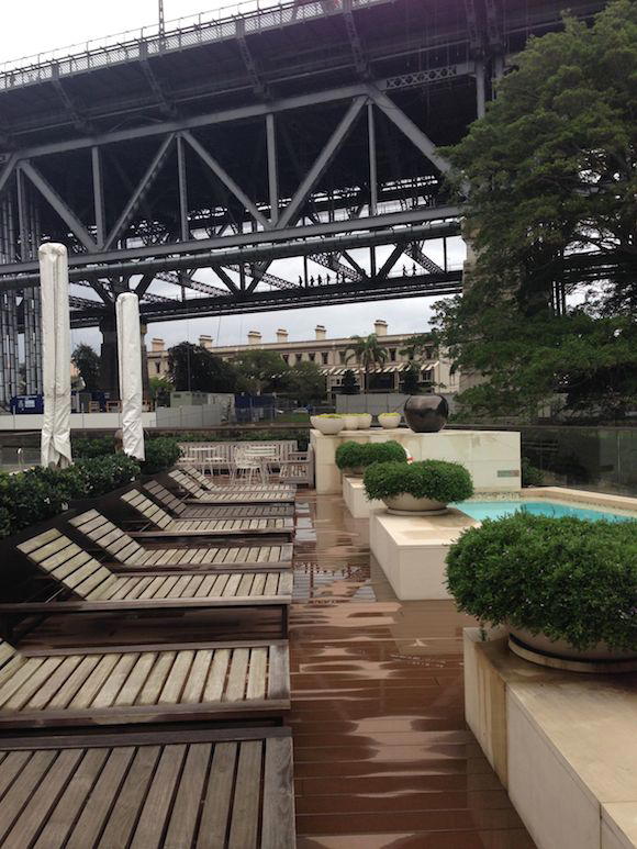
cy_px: 424
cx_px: 318
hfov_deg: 43.0
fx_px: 809
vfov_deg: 55.3
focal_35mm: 33
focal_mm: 4.12
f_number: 2.4
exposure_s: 1/317
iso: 50
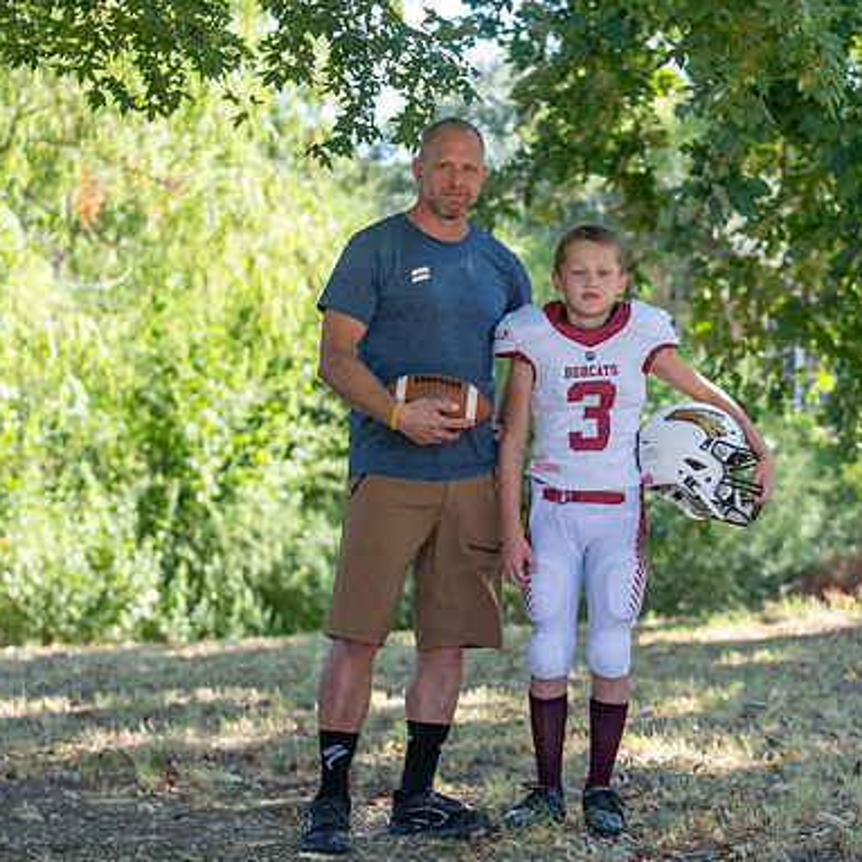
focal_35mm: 90
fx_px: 2536
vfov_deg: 19.3
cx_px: 482
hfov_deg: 19.3
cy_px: 433
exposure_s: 1/320
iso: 160
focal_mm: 70
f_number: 2.8
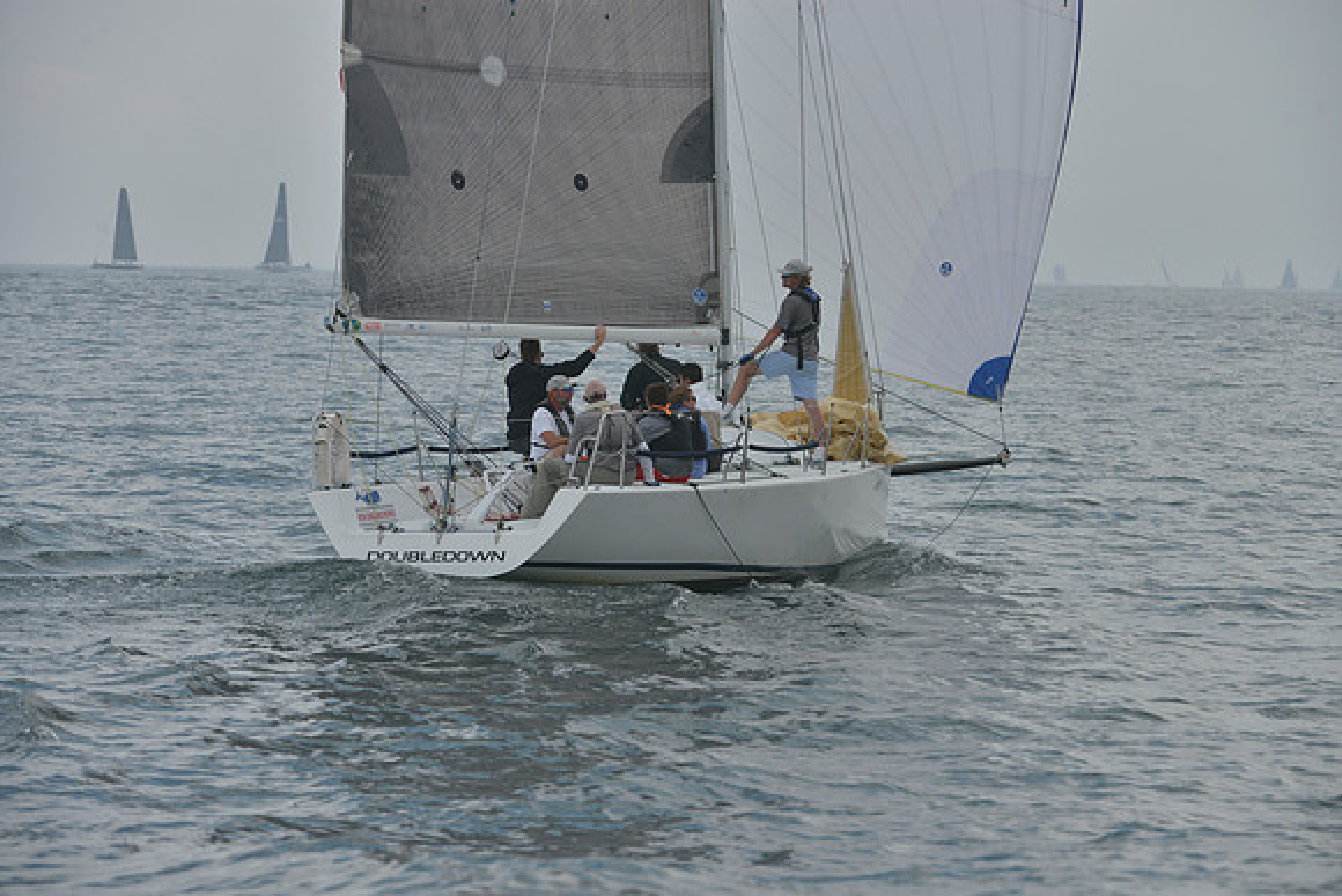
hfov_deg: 10.3
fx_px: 7457
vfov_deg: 6.9
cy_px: 448
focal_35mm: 200
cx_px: 671
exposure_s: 1/800
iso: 280
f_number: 7.1
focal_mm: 200
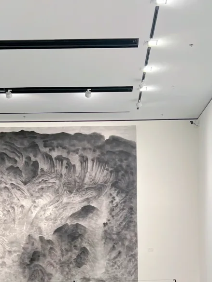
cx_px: 110
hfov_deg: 22.9
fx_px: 522
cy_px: 231
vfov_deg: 29.5
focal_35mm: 64
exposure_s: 1/100
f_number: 1.5
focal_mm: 5.7
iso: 125
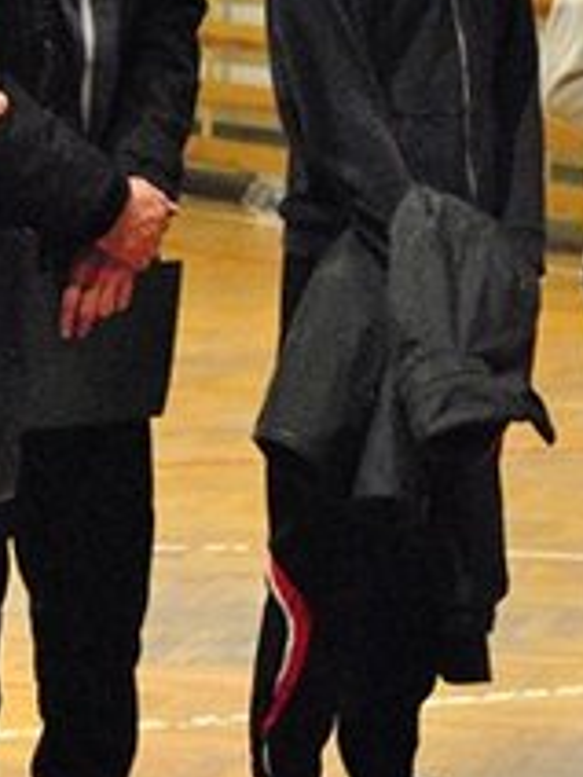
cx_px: -260
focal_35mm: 243
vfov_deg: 8.1
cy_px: 207
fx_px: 5467
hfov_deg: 6.0
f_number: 5.6
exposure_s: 1/30
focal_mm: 55
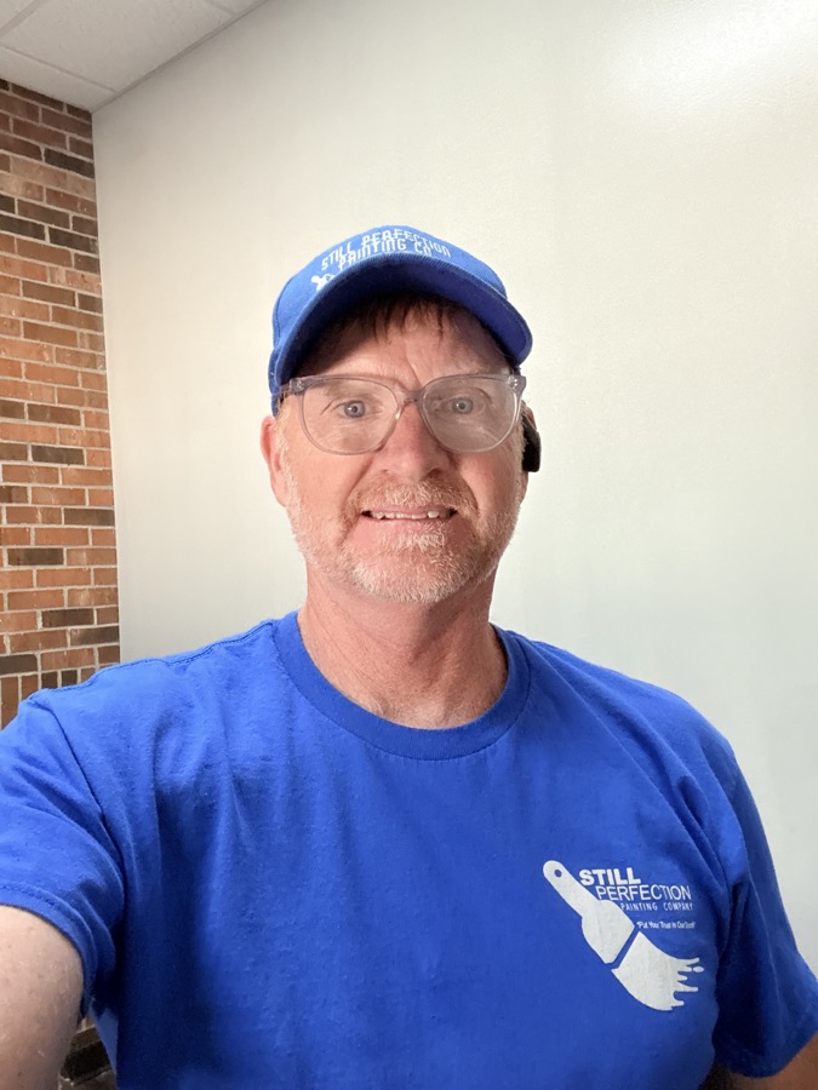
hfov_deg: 46.8
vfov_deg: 60.0
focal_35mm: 30
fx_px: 945
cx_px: 409
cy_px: 545
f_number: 1.9
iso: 250
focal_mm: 2.69
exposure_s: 1/60
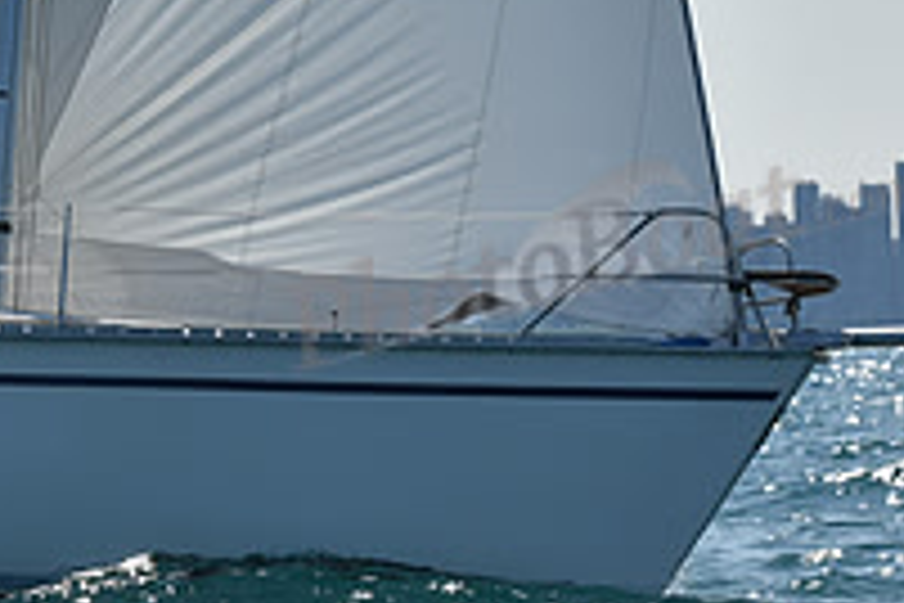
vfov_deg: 3.3
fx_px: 10496
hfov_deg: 4.9
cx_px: 58
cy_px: 83
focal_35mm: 418
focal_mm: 145
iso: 250
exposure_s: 1/1600
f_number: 8
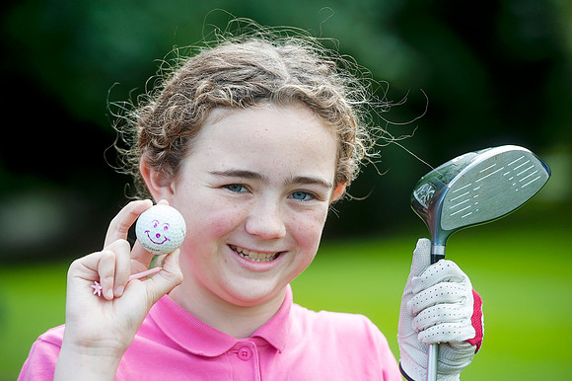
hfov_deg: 10.8
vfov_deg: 7.2
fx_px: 3017
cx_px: 286
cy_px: 190
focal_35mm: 190
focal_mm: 190
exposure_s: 1/640
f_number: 4.5
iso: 320
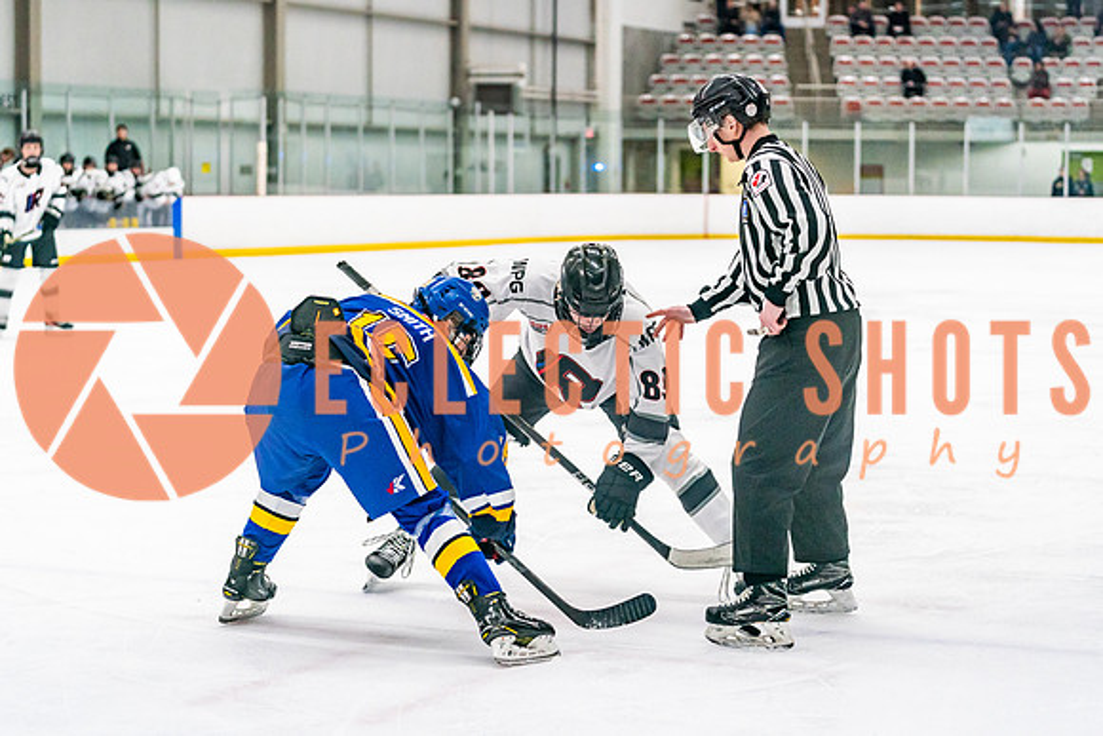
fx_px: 2516
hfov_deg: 24.7
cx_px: 552
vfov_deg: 16.6
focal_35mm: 82
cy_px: 321
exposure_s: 1/1250
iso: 3200
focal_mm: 70
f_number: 2.8
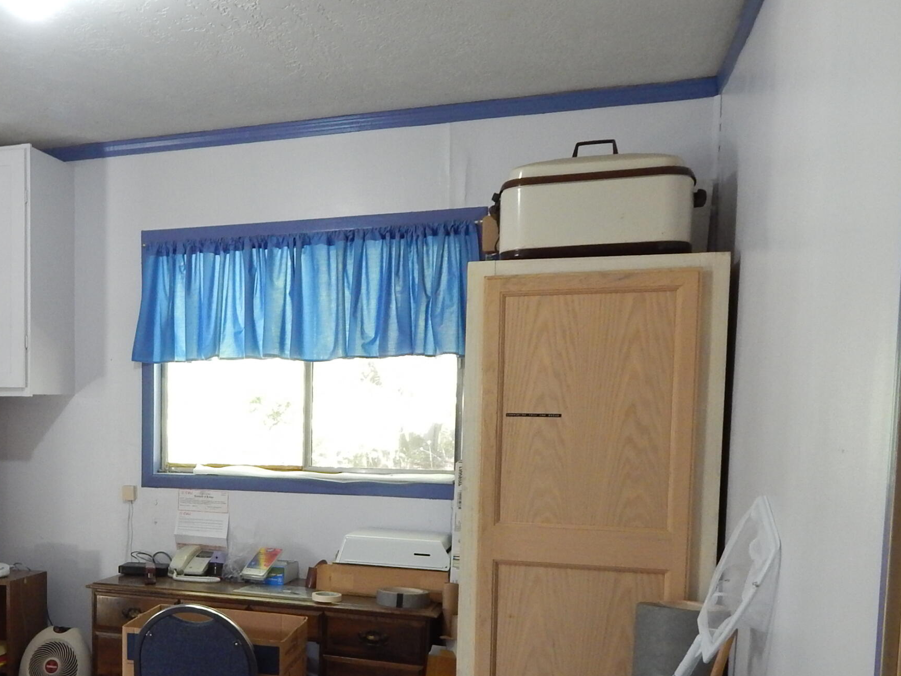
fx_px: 989
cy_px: 491
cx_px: 165
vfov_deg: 37.0
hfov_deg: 46.1
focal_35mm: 38
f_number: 3
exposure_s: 1/30
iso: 320
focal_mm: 4
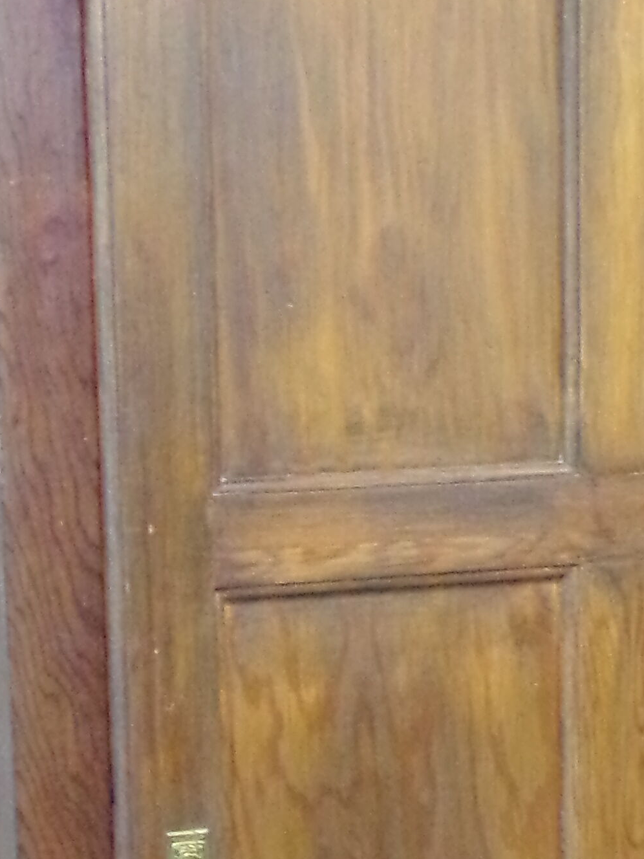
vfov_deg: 17.4
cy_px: 809
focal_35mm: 111
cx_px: 448
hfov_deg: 13.3
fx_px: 2753
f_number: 3.2
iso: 800
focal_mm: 5.8
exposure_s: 1/13
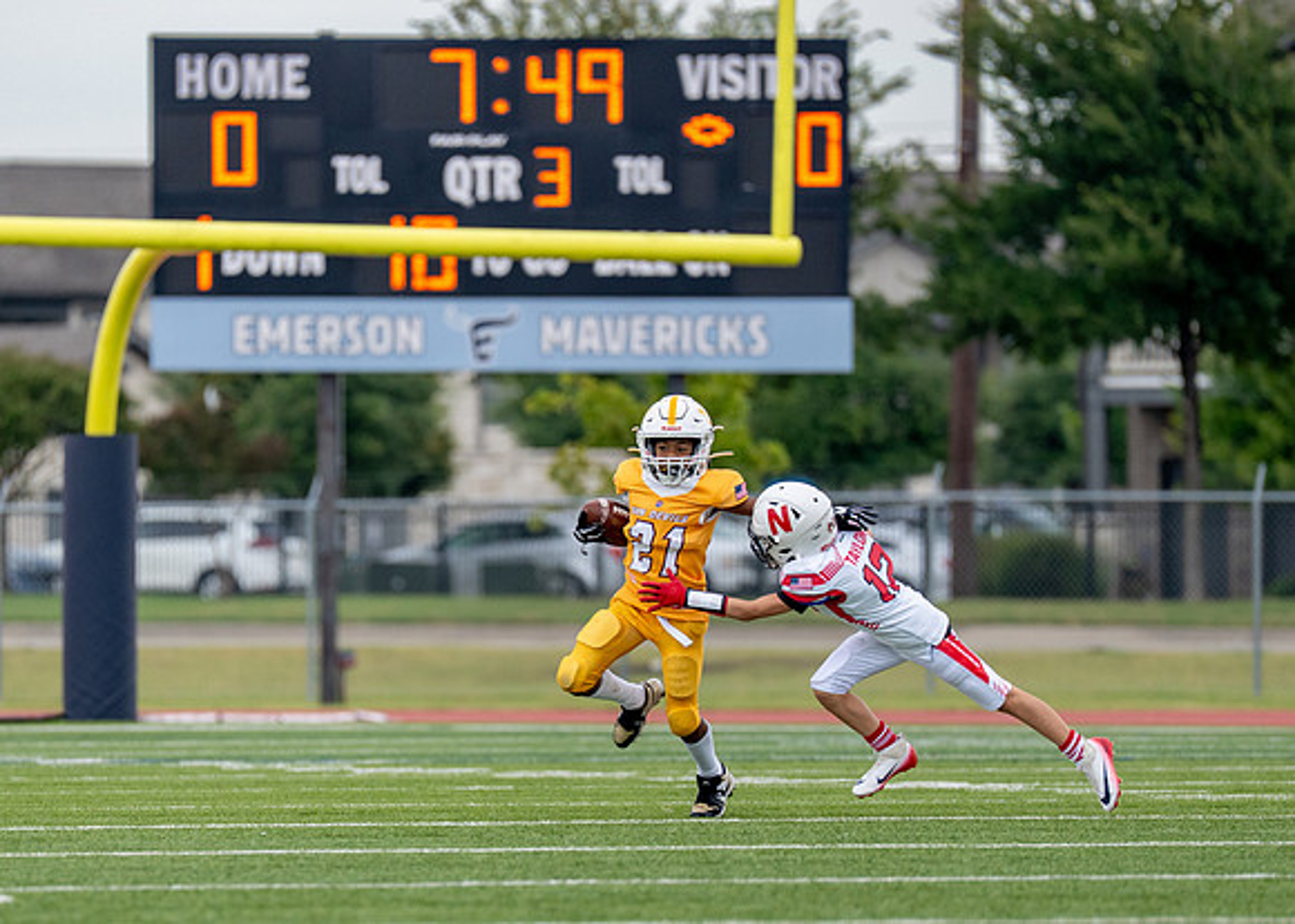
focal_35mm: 383
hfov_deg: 5.3
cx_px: 538
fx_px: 14075
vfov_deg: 3.8
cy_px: 612
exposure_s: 1/2000
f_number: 2.8
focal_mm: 200
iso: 250
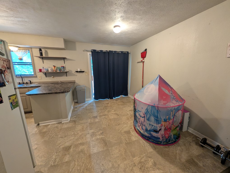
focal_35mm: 12
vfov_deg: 94.6
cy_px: 86
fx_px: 80
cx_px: 115
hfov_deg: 110.5
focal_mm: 2.02
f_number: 1.7
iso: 121
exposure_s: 1/24
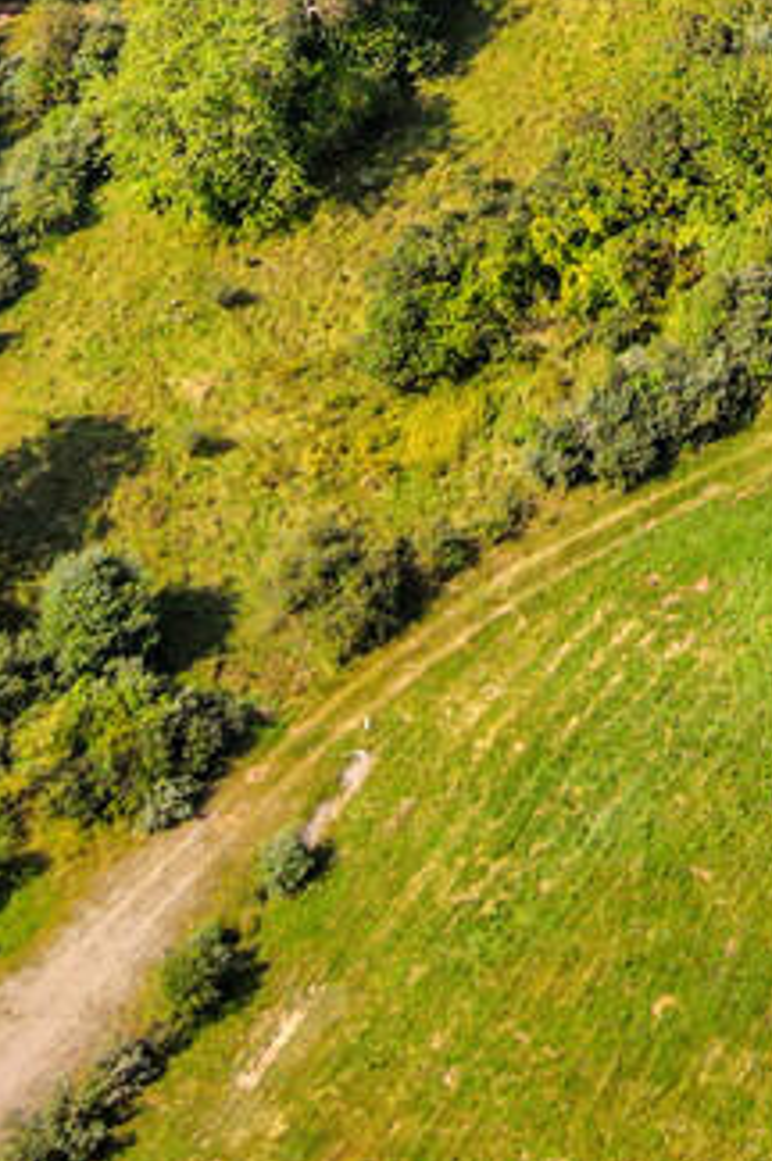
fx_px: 3965
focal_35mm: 123
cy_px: -872
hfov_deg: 10.9
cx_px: 965
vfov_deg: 14.7
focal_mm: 4.5
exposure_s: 1/800
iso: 200
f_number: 2.8
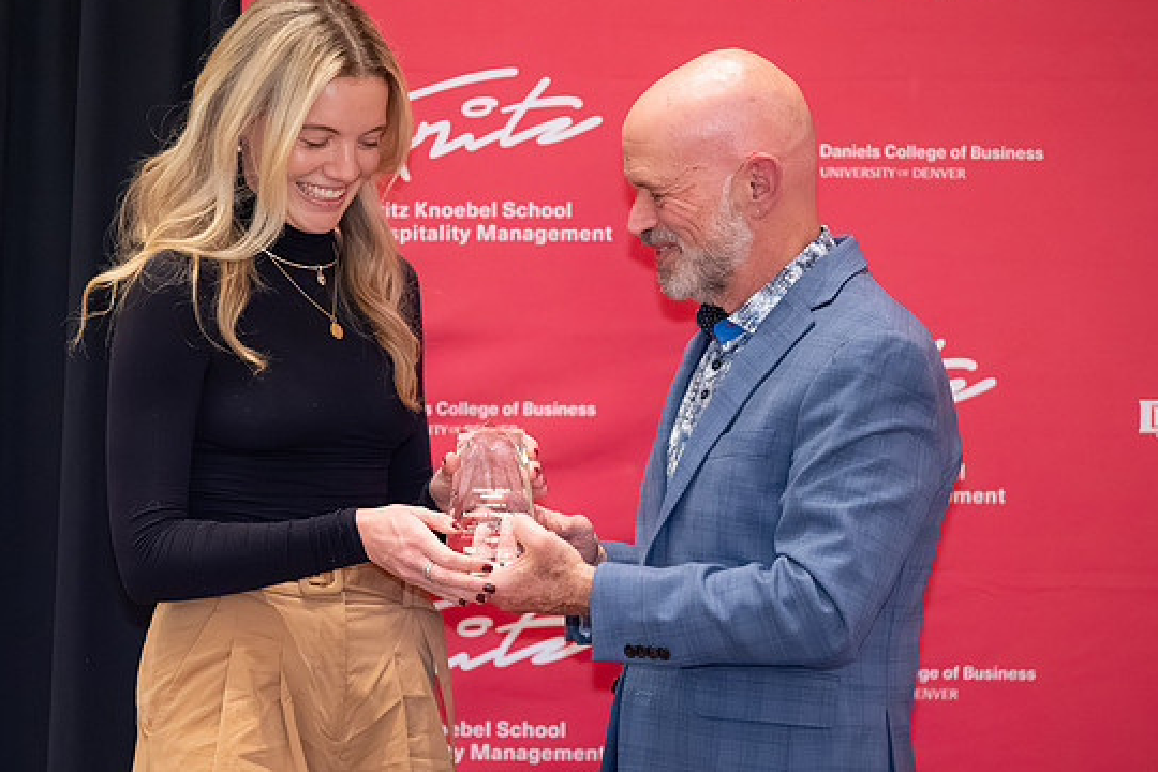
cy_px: 450
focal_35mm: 189
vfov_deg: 7.3
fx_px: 6079
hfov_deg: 10.9
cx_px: 548
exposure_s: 1/125
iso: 8000
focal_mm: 150
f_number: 2.8
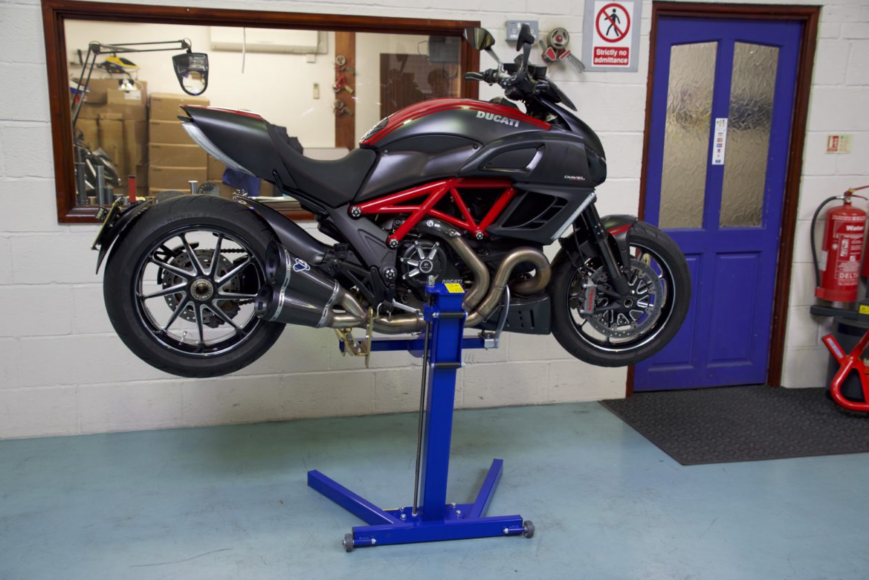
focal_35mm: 39
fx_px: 941
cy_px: 290
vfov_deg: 34.2
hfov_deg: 49.6
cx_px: 434
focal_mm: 26
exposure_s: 1/60
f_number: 4
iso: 400
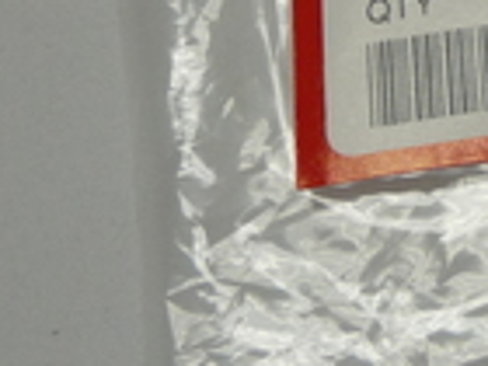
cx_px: 826
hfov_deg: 14.4
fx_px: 1734
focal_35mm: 123
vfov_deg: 11.7
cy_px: -105
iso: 100
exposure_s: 1/60
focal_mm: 4.8
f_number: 2.8
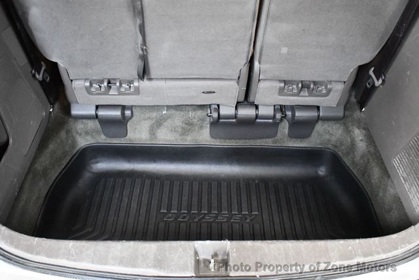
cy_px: 140
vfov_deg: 36.9
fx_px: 419
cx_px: 210
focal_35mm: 36
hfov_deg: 53.1
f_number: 3.5
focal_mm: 18
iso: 5600
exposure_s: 1/60
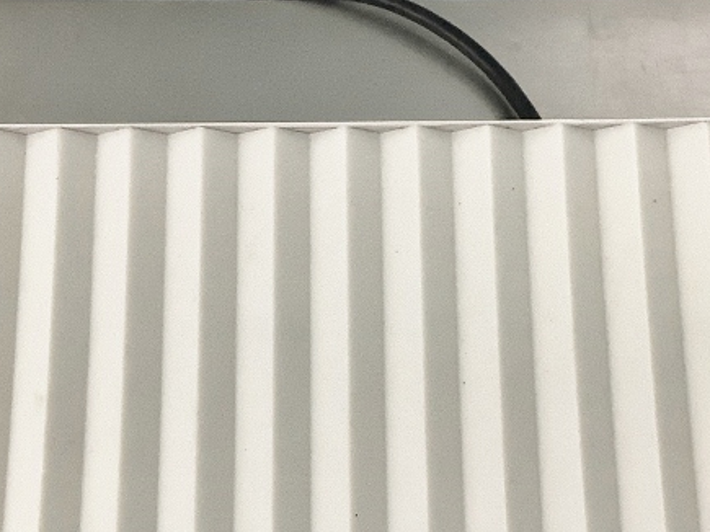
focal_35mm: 73
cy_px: 306
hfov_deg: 26.6
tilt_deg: -57.3
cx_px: 289
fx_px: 1497
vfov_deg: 20.1
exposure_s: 1/60
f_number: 2.4
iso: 250
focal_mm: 3.3
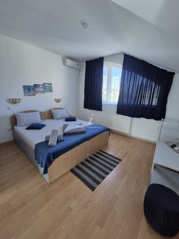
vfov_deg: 106.2
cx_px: 90
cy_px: 120
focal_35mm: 13
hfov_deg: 89.9
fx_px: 90
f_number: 2.2
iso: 320
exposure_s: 1/50
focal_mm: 2.2
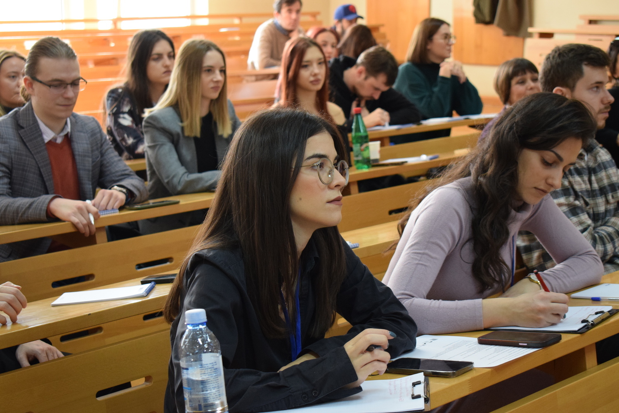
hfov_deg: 29.9
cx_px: 310
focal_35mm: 68
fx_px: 1161
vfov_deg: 20.2
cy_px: 206
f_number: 5
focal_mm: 45
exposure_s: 1/60
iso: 1800
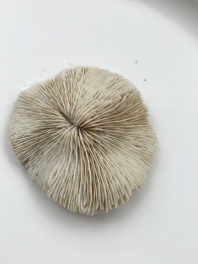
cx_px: 99
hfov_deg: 48.2
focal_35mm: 29
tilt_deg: -69.8
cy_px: 132
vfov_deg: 61.7
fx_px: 221
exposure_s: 1/836
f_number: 2.2
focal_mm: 4.15
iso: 25
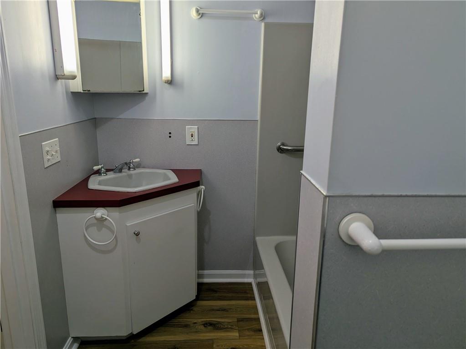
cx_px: 233
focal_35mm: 24
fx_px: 323
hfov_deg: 71.6
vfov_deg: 56.8
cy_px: 174
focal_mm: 6.81
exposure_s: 1/120
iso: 71
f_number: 1.85
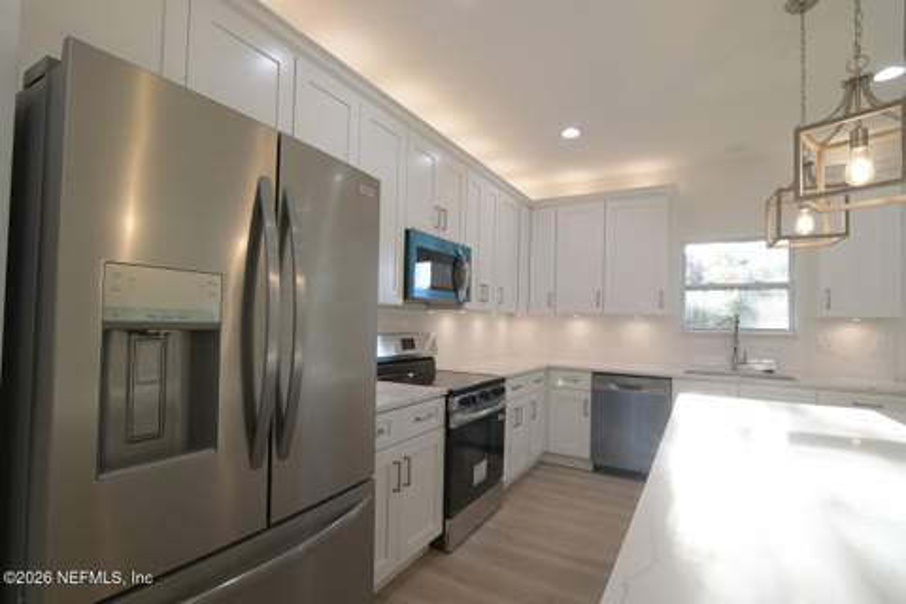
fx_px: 403
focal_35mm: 16
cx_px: 453
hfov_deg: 96.7
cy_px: 302
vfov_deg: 73.7
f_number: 8
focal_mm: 11
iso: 1000
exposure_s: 1/100
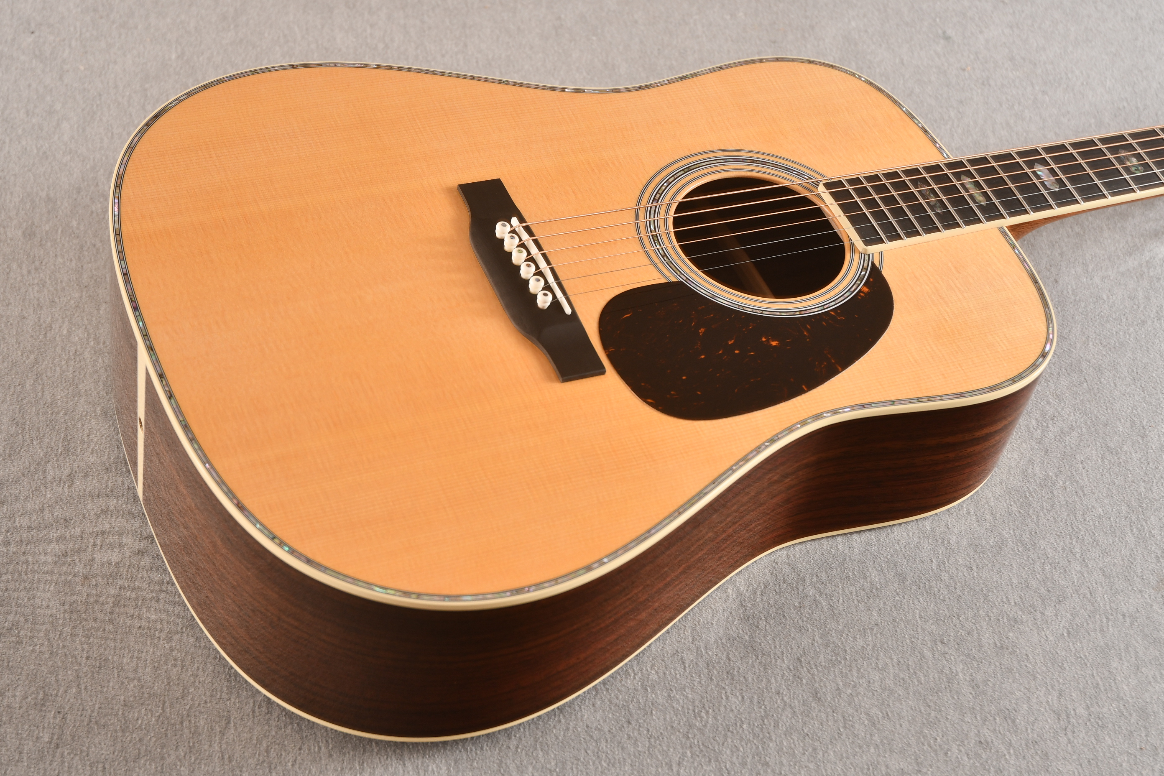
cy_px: 388
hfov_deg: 30.5
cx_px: 582
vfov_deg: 20.6
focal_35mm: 66
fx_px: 2134
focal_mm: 44
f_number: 4.2
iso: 200
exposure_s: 1/8
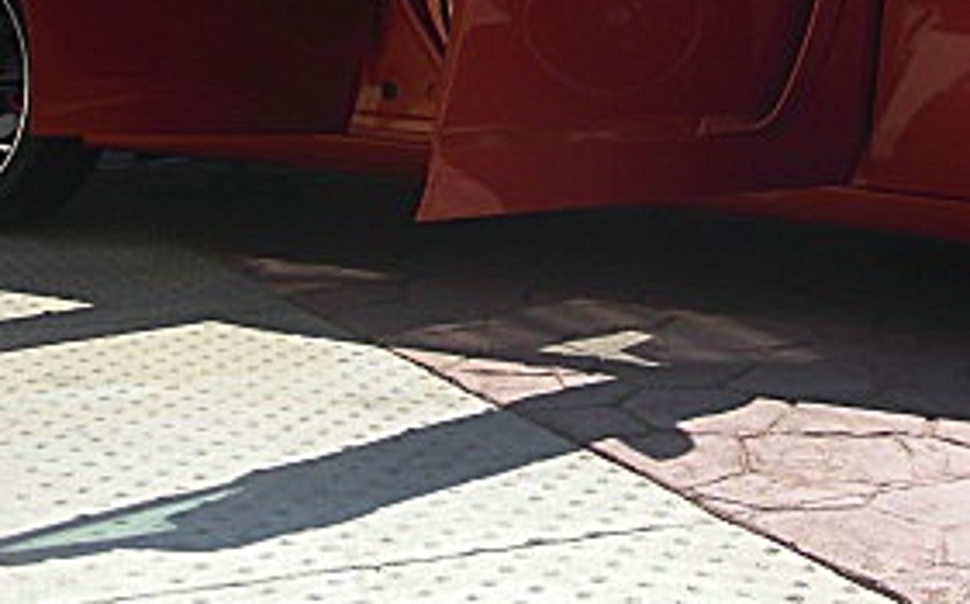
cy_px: 114
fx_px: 2298
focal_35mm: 87
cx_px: 701
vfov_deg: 14.9
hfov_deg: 23.6
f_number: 2.8
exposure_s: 1/800
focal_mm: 6.3
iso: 50
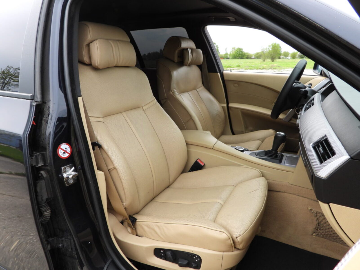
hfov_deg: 71.6
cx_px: 180
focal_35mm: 24
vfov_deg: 56.8
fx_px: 250
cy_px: 135
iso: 100
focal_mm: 4.3
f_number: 2.8
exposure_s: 1/320
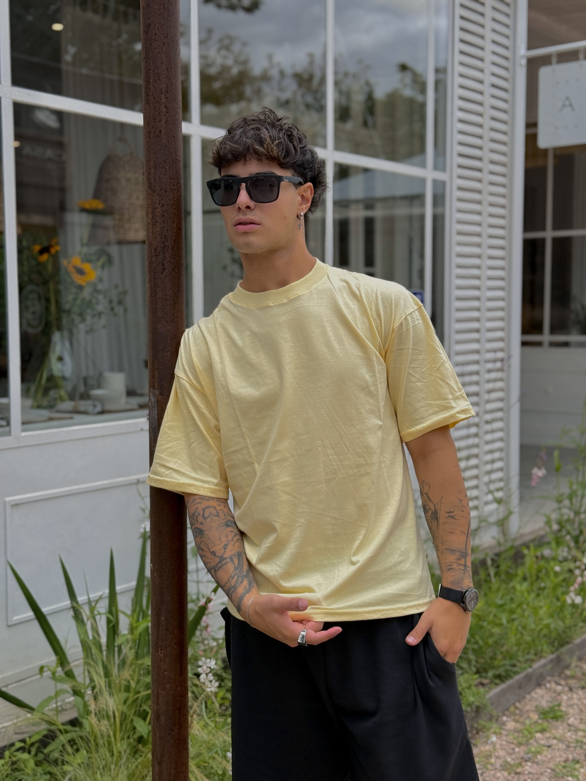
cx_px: 293
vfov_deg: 39.7
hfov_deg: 30.3
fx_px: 1083
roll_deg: +0.4
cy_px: 390
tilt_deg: -4.2
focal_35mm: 48
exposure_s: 1/2494
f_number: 1.78
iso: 80
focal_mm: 6.76
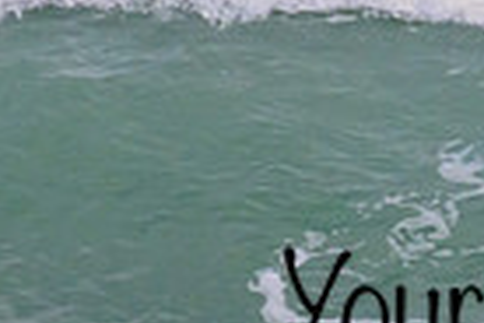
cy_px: 272
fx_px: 47106
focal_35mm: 3504
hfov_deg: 0.6
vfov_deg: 0.4
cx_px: 645
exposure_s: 1/2000
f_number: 11
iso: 2200
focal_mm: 800
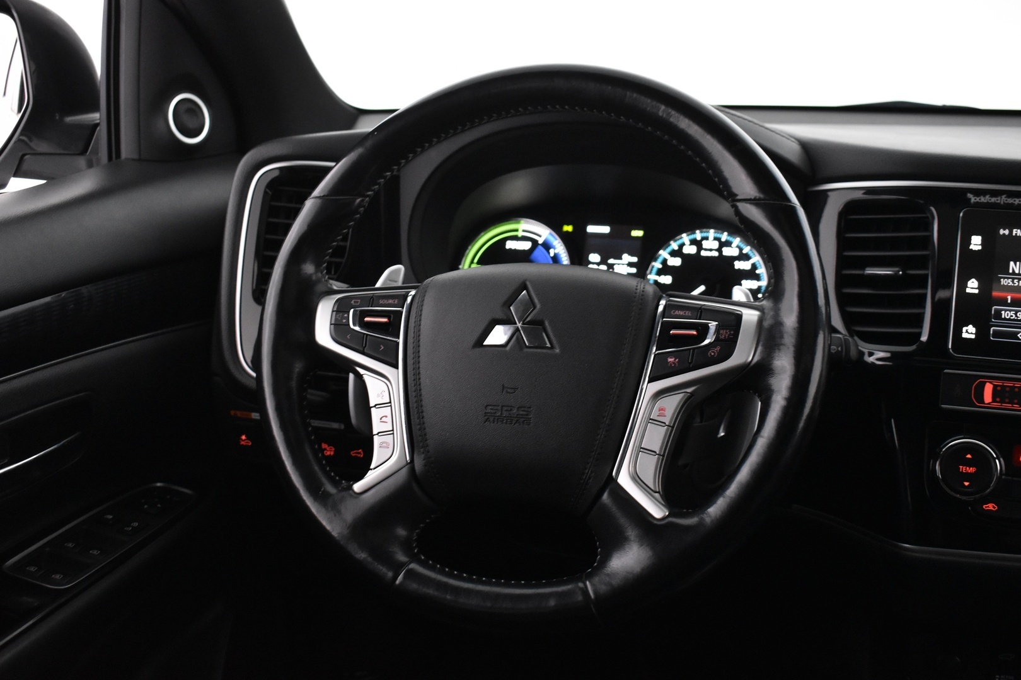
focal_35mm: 40
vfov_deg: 33.0
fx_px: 1149
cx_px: 510
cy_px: 340
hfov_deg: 47.9
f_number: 4
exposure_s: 1/40
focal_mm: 27
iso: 2800
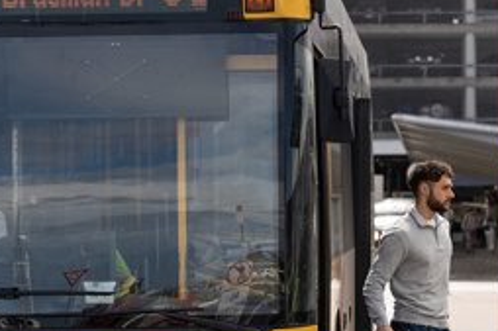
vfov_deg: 8.2
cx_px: 307
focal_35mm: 167
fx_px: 2309
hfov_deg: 12.3
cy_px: 246
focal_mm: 77
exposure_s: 1/800
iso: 100
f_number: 4
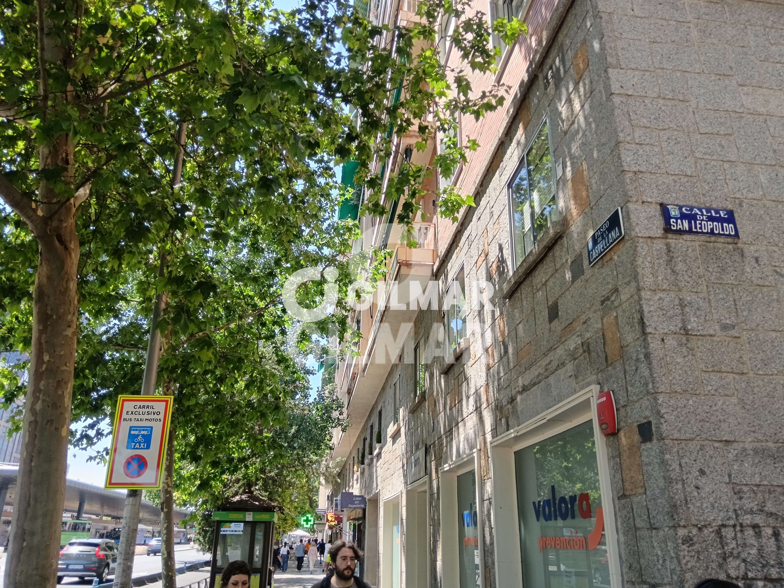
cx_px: 392
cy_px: 294
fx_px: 612
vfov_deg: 51.4
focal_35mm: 27
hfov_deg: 65.3
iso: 100
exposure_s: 1/151
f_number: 1.9
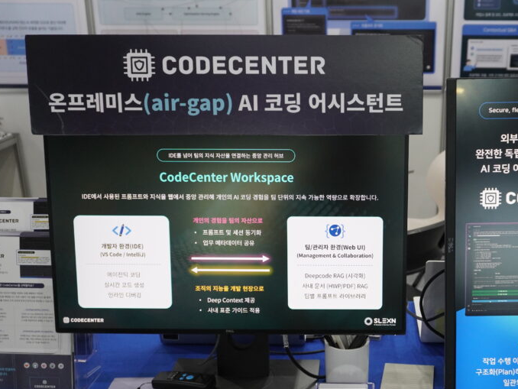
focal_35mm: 46
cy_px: 254
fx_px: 684
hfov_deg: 40.9
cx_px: 349
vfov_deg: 31.5
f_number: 4
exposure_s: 1/200
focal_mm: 21
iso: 1000
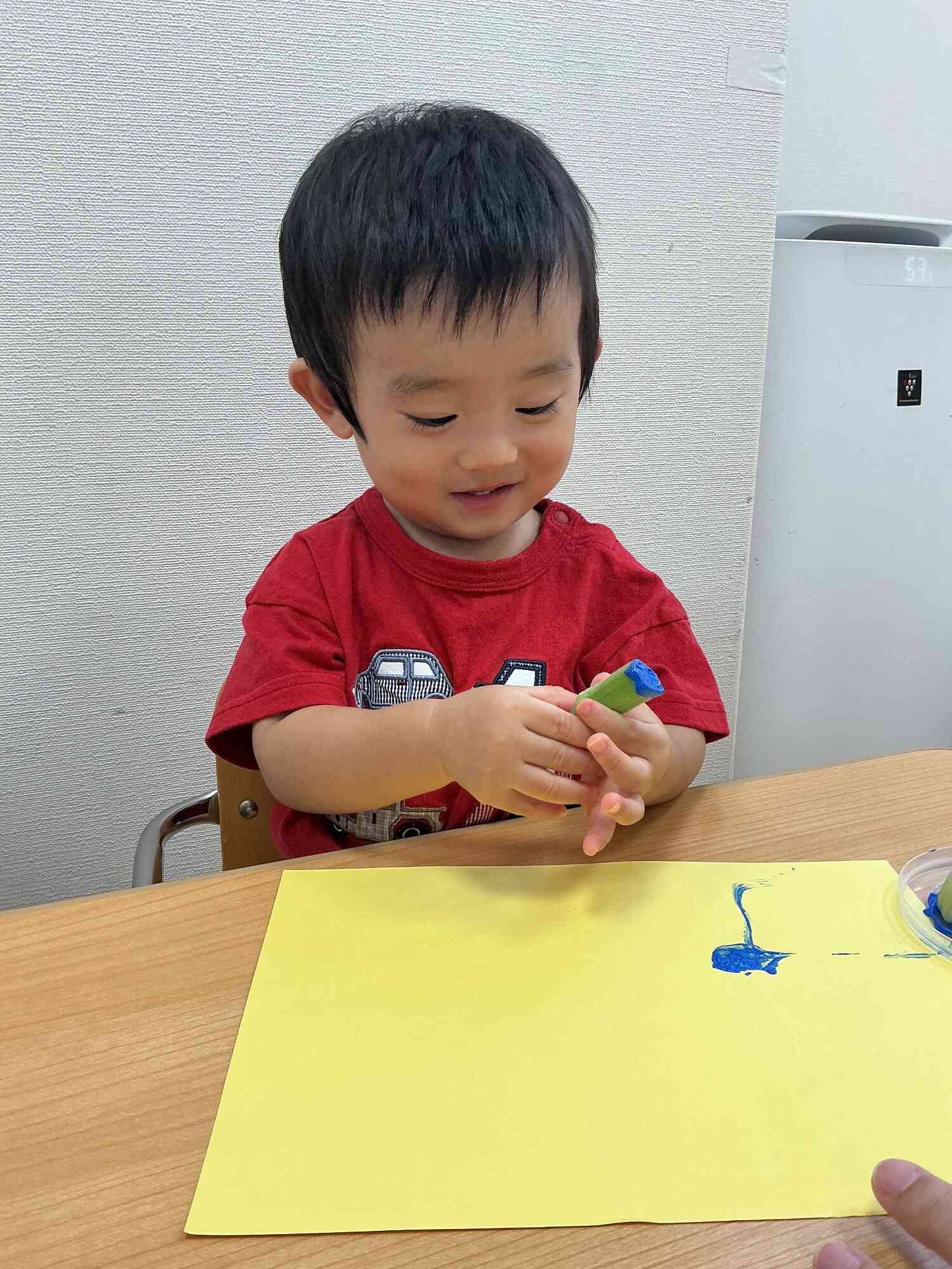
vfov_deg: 61.7
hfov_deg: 48.2
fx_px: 1063
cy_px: 634
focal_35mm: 29
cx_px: 476
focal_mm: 3
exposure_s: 1/120
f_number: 1.8
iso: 32
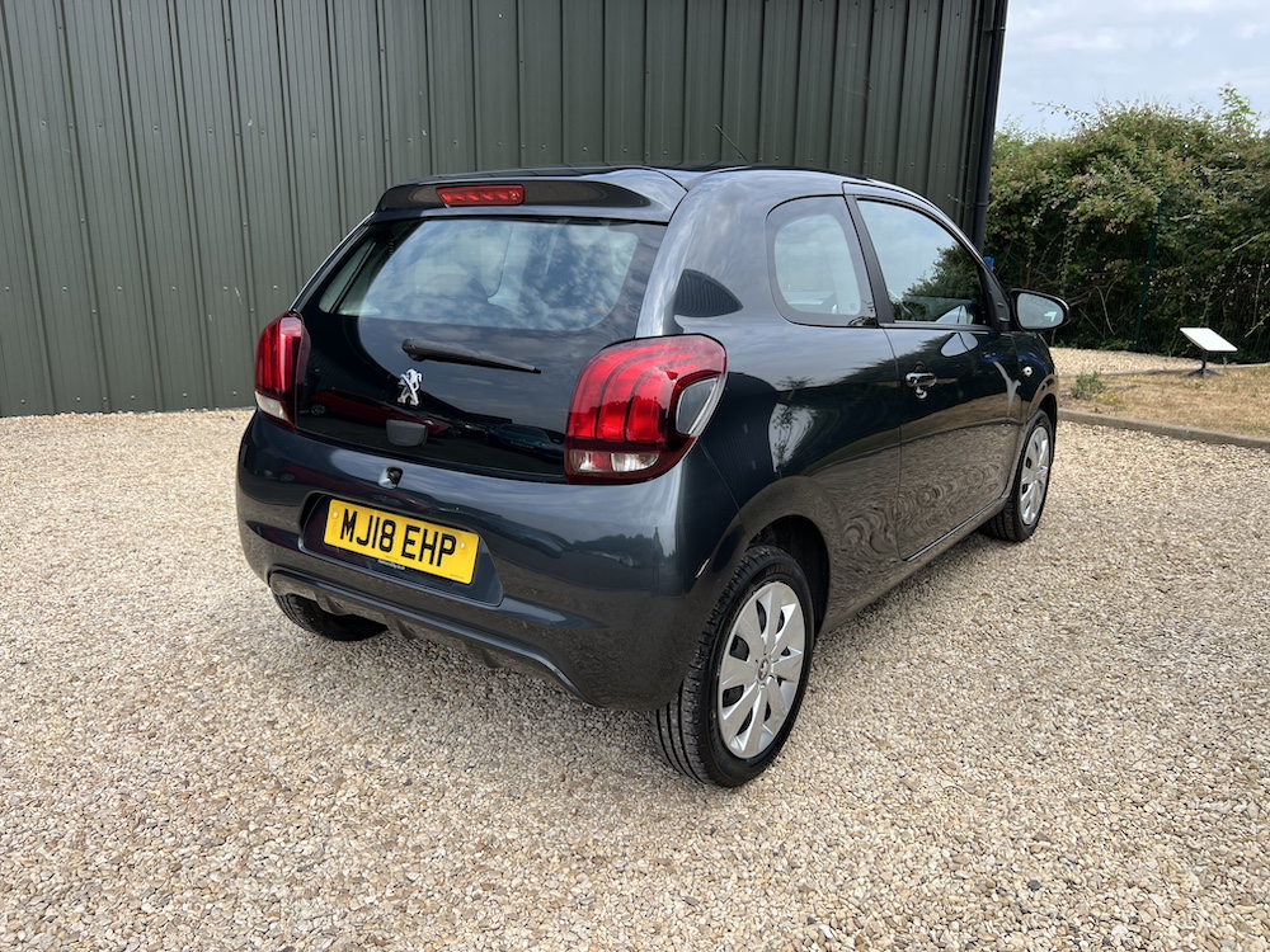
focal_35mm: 26
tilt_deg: -14.8
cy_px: 476
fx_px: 954
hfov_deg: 67.3
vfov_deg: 53.1
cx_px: 635
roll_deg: +1.0
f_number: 1.5
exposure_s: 1/1934
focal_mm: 5.7
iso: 50
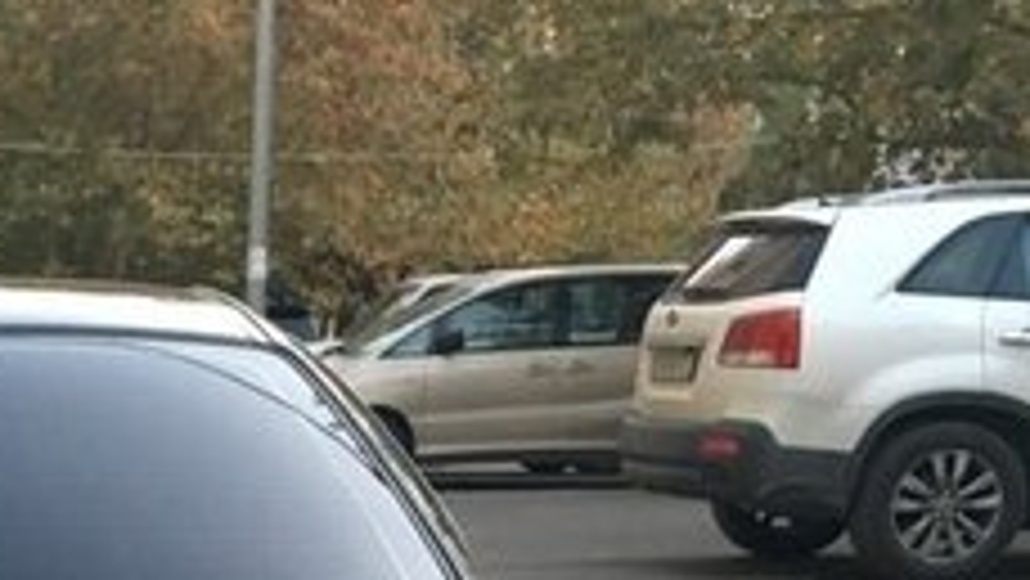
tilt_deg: -15.7
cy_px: 1009
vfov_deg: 12.3
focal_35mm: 91
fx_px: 2486
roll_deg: +2.5
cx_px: -166
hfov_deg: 21.9
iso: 125
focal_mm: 4.15
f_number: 2.2
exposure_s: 1/33
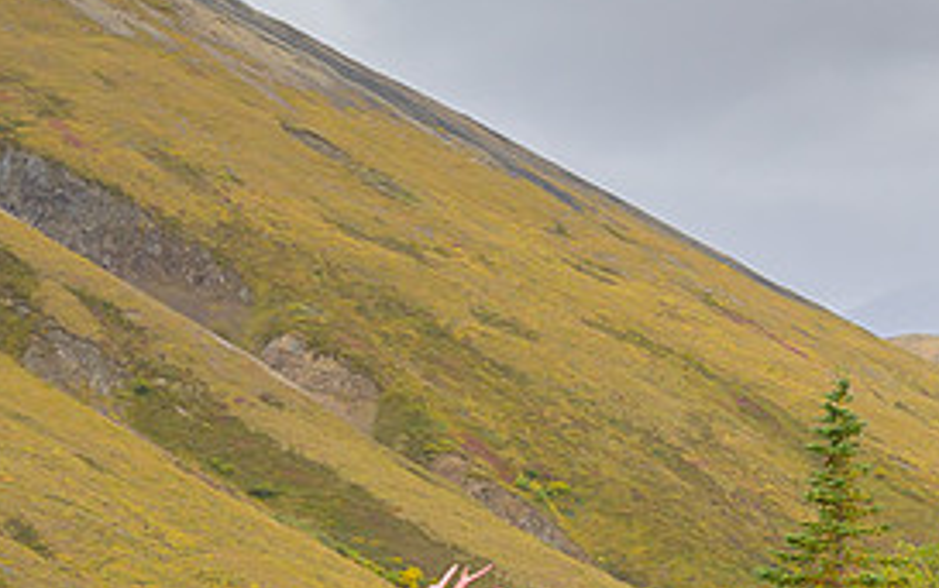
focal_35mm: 169
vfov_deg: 7.8
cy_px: 534
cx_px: 701
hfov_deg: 12.3
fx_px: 4328
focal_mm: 77
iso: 1000
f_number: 7.1
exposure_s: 1/800
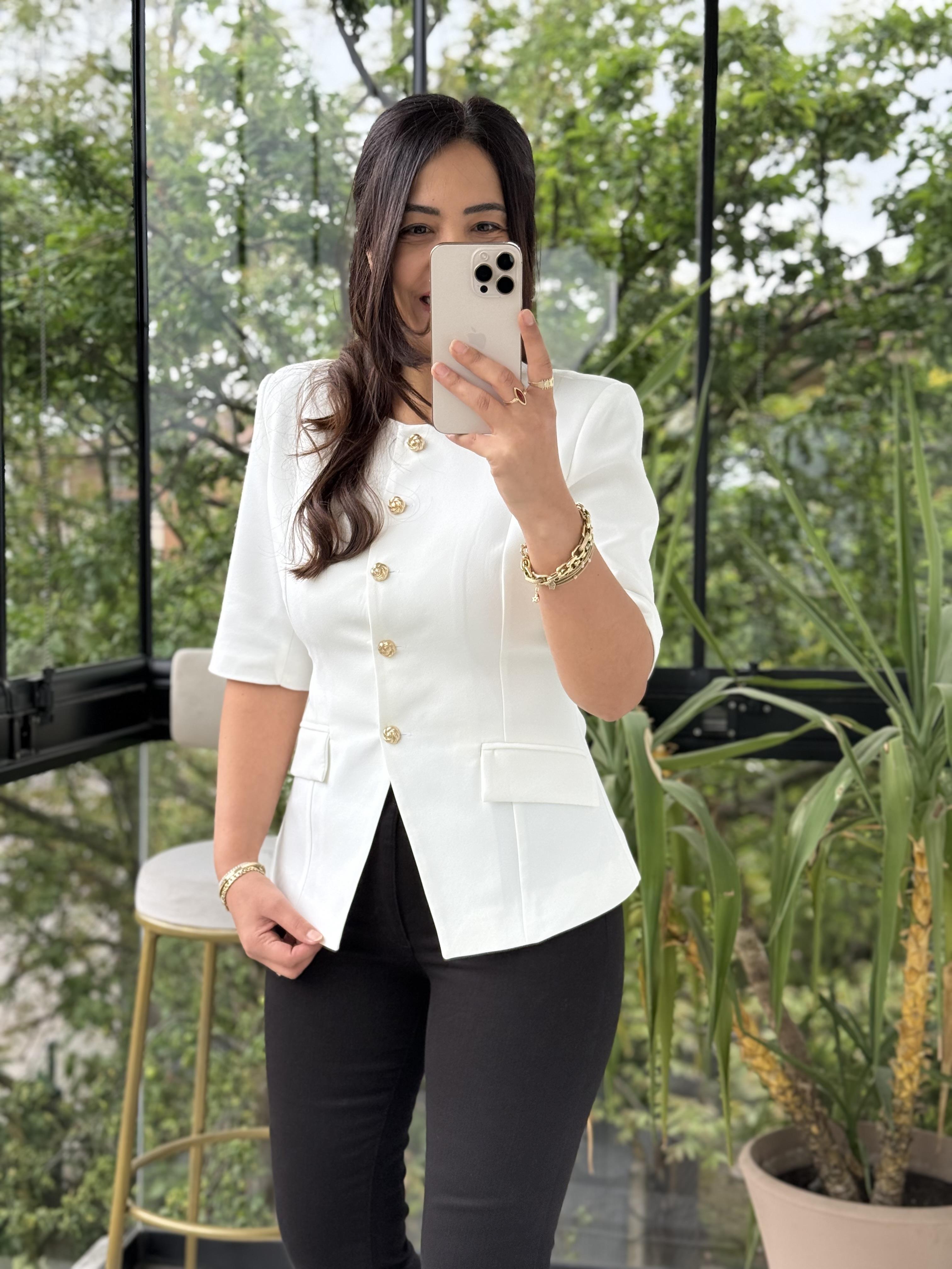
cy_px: 634
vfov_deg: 39.7
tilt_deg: -19.9
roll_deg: +0.1
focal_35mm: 48
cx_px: 476
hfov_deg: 30.3
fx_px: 1760
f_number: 1.78
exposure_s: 1/425
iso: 100
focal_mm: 6.76
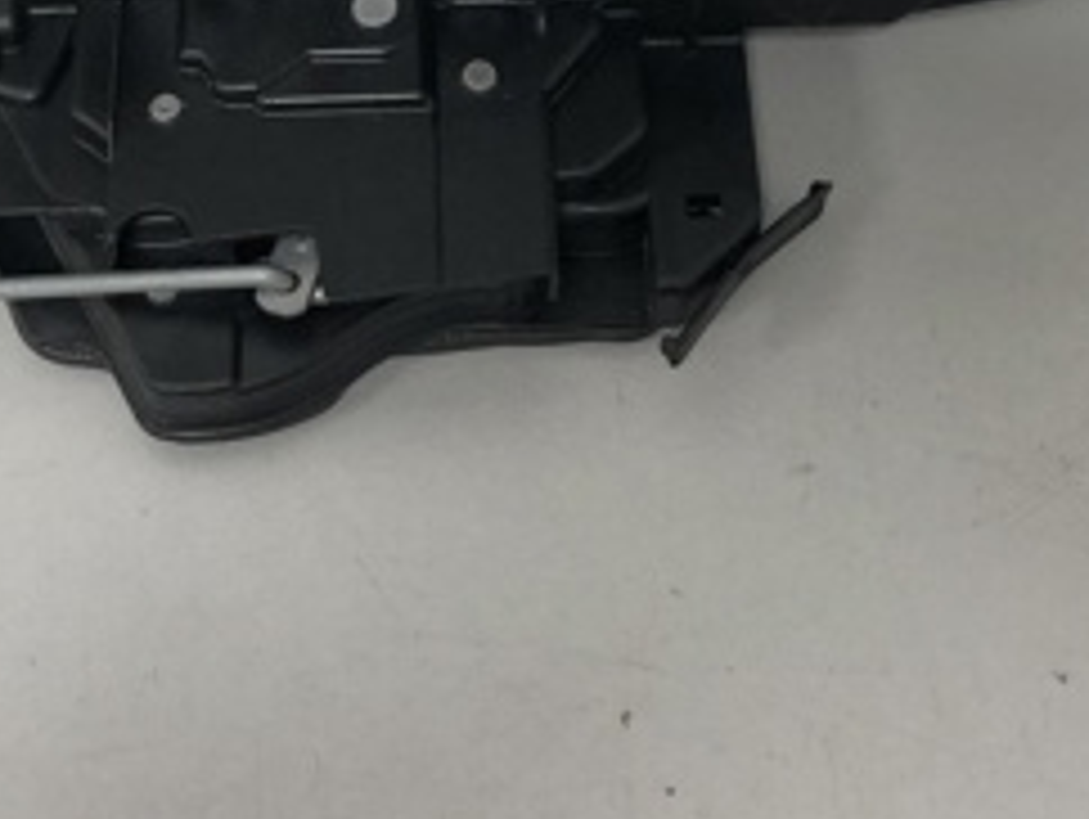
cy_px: -54
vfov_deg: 19.2
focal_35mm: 74
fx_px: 2330
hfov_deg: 26.3
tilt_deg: -57.3
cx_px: 504
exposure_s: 1/25
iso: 40
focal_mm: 4
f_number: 1.8
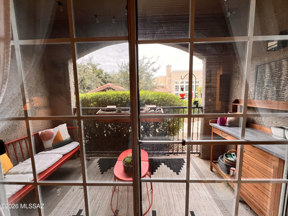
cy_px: 108
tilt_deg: -7.4
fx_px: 108
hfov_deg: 106.2
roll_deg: +1.2
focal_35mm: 13
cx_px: 144
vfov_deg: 89.9
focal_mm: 1.57
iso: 125
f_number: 1.8
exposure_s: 1/120
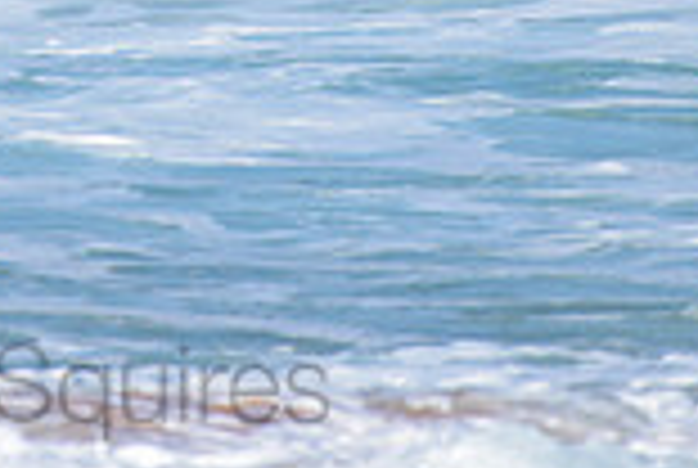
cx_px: -18
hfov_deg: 1.1
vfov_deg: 0.7
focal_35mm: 1868
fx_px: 36288
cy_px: -362
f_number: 5.6
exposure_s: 1/2000
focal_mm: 500
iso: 160
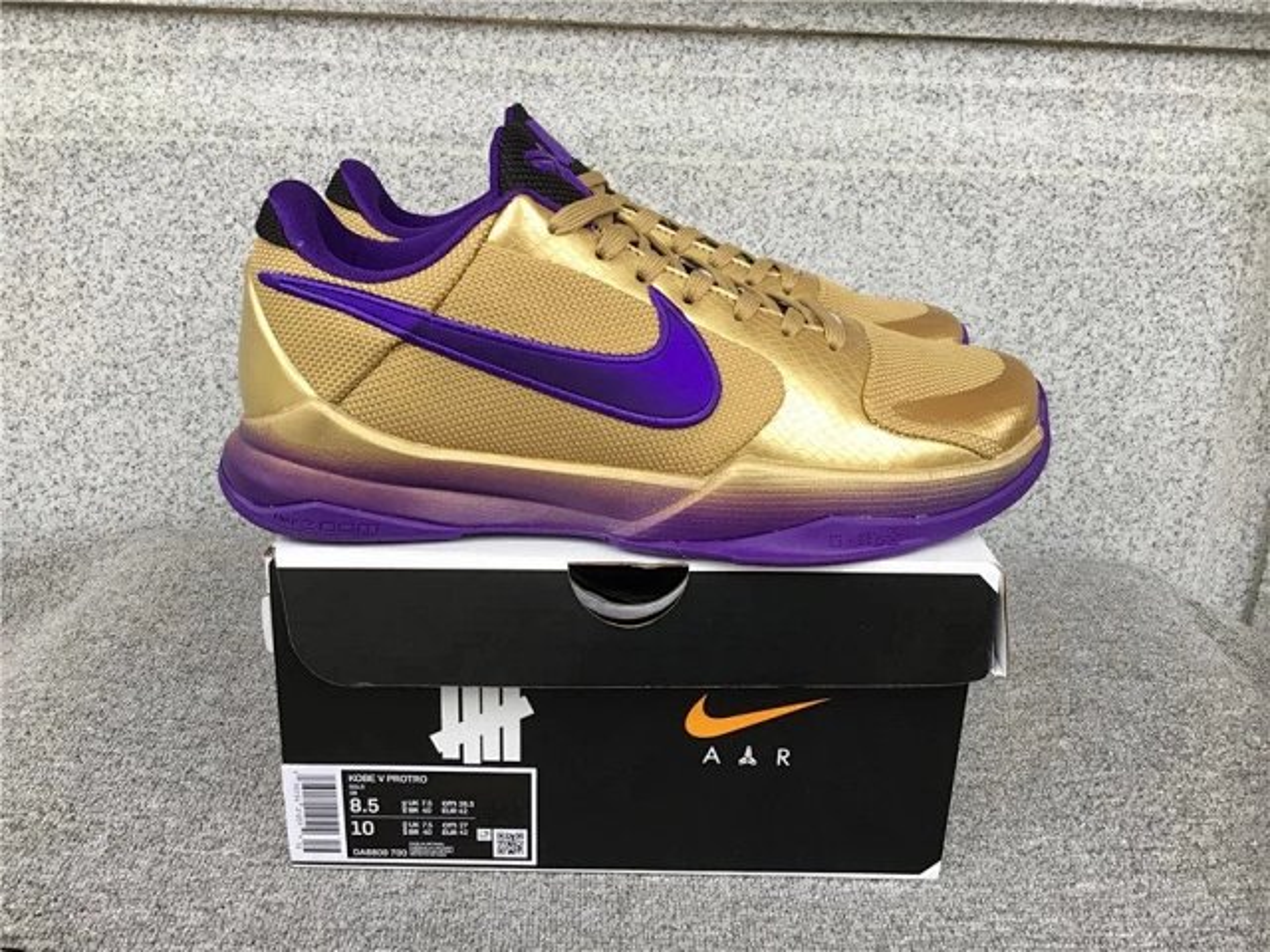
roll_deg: -1.7
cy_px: 476
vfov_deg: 45.4
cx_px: 635
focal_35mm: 31
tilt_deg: -19.6
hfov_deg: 58.4
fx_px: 1137
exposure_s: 1/50
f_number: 2.4
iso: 25
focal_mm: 3.3
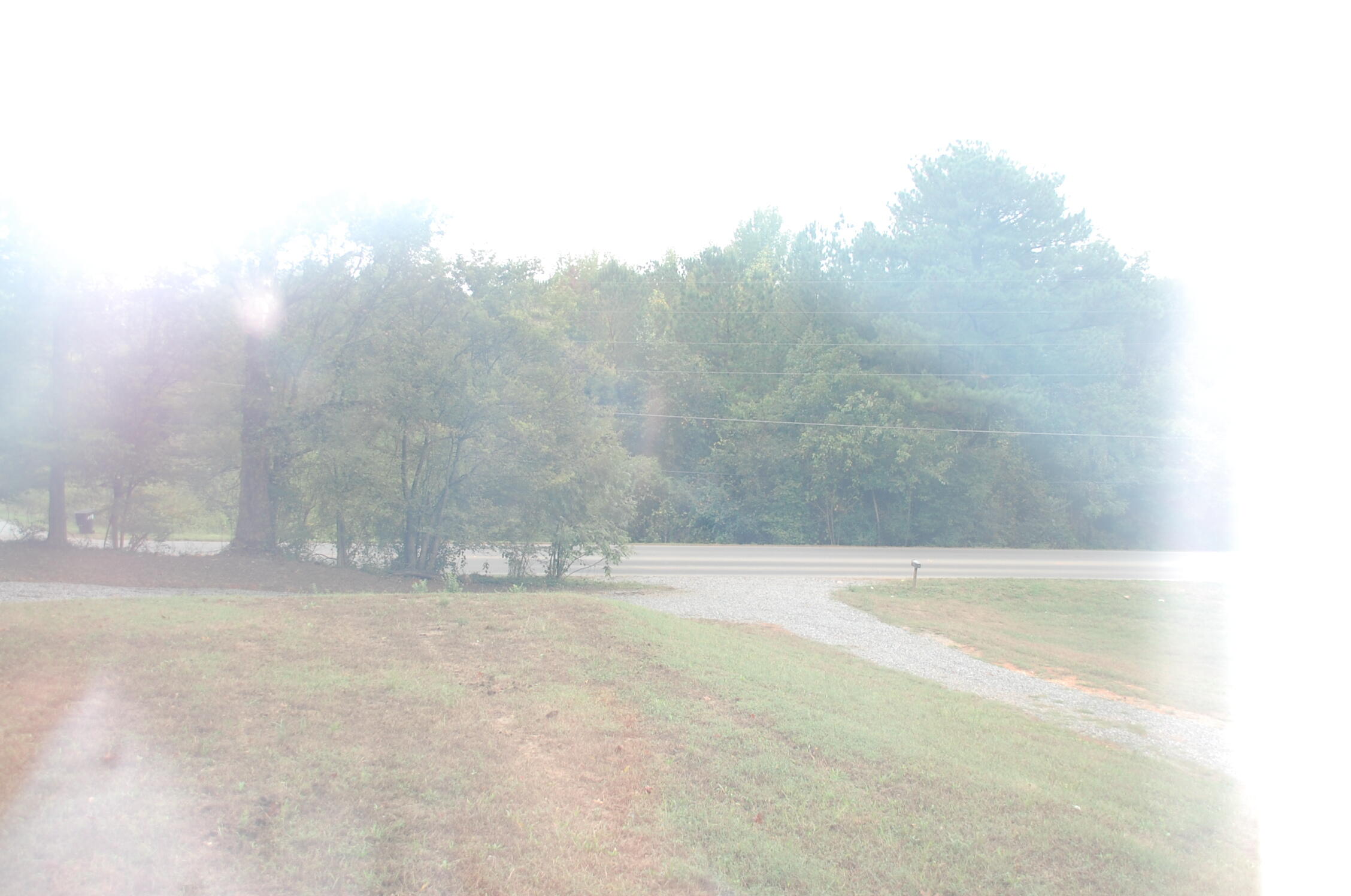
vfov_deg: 47.8
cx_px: 676
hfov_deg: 67.5
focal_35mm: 27
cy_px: 448
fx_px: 1012
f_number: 4
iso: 400
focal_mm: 18
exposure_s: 1/500
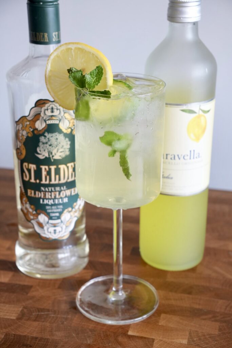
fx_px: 626
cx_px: 116
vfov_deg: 31.0
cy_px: 174
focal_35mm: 65
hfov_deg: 21.0
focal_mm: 43.2
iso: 1000
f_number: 5.6
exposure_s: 1/60
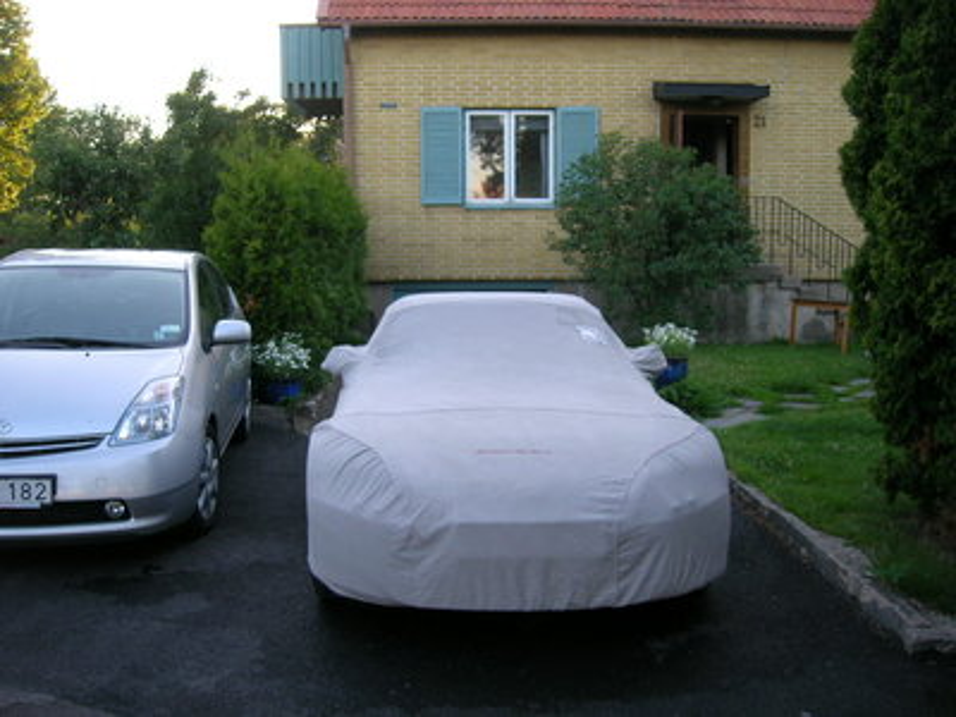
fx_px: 939
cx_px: 478
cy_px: 358
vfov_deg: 41.8
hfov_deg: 54.0
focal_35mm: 34
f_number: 2.9
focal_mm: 5.7
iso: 50
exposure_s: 1/44.2
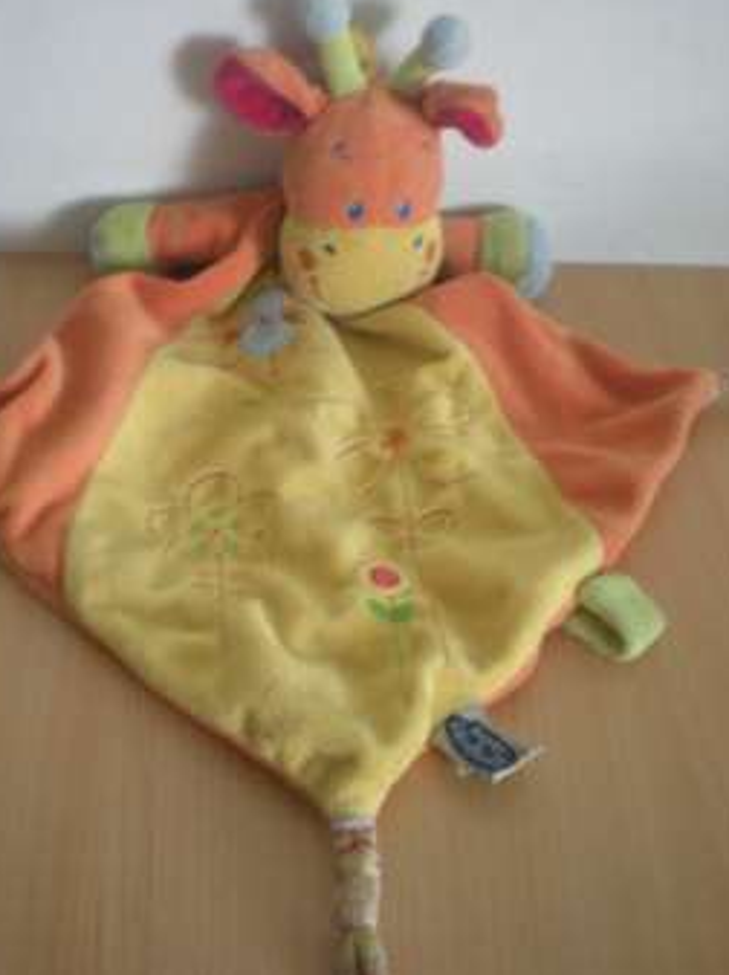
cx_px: 336
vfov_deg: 43.0
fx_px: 1238
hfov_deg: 32.8
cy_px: 492
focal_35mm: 44
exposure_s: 1/20.4
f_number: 3.1
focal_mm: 6.3
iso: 200
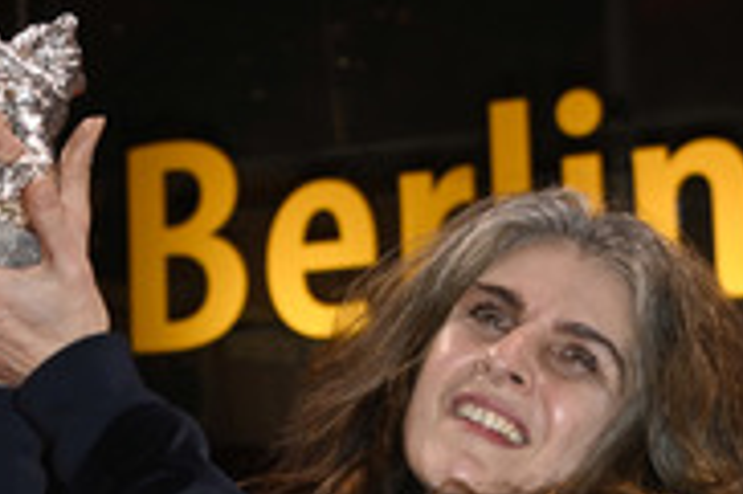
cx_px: 308
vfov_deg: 9.4
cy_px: 506
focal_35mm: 144
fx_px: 2969
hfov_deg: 14.3
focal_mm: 58
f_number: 5.6
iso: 1250
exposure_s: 1/250
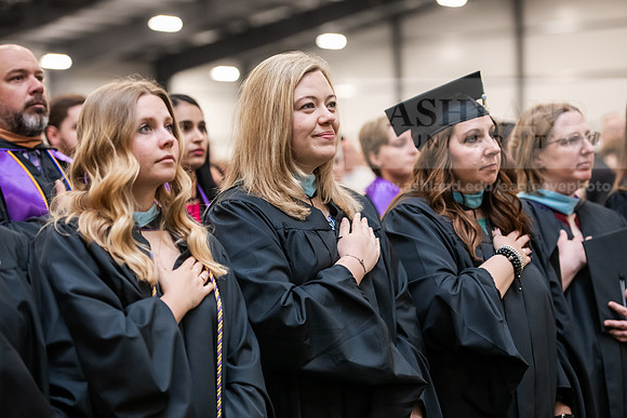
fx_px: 1742
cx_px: 314
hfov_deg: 20.4
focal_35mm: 100
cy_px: 209
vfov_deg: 13.7
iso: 3200
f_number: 3.2
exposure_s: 1/200
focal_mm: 100
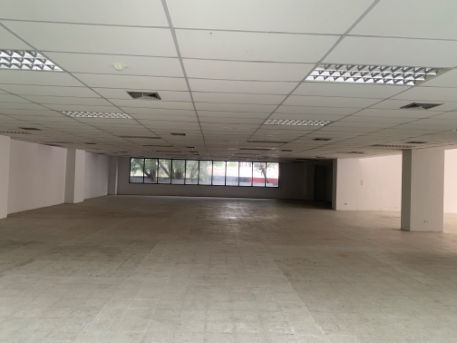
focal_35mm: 26
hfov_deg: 67.3
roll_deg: -2.2
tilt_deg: +0.3
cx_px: 228
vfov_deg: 53.1
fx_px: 343
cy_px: 172
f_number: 1.8
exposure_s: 1/60
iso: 200
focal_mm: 4.25
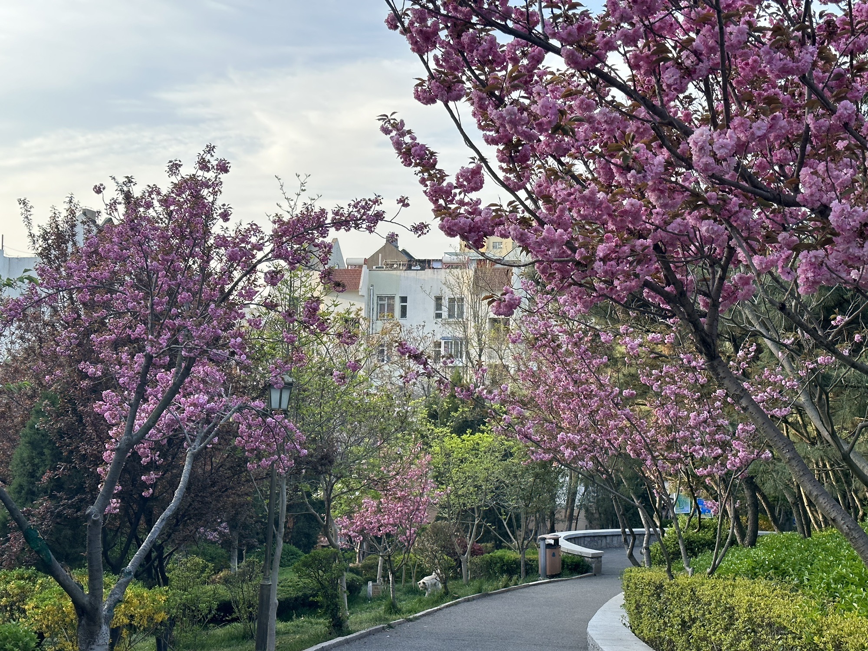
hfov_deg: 39.7
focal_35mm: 48
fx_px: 1204
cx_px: 434
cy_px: 326
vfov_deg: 30.3
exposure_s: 1/541
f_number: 1.78
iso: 64
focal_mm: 6.86
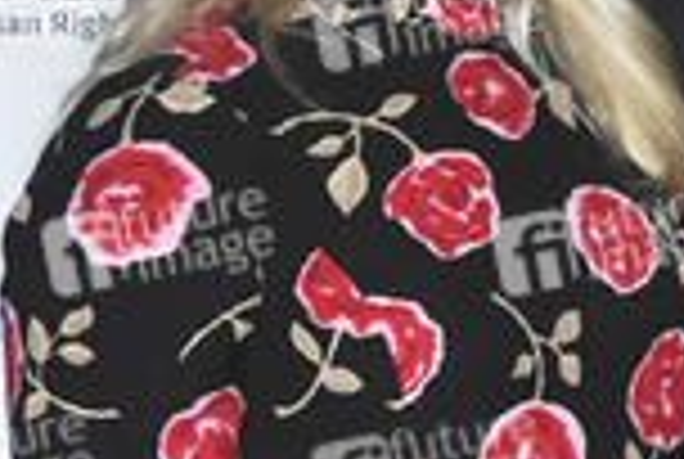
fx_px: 2361
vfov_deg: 11.1
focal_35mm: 124
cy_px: 130
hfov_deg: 15.5
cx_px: 936
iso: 800
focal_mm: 42
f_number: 5.6
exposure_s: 1/250
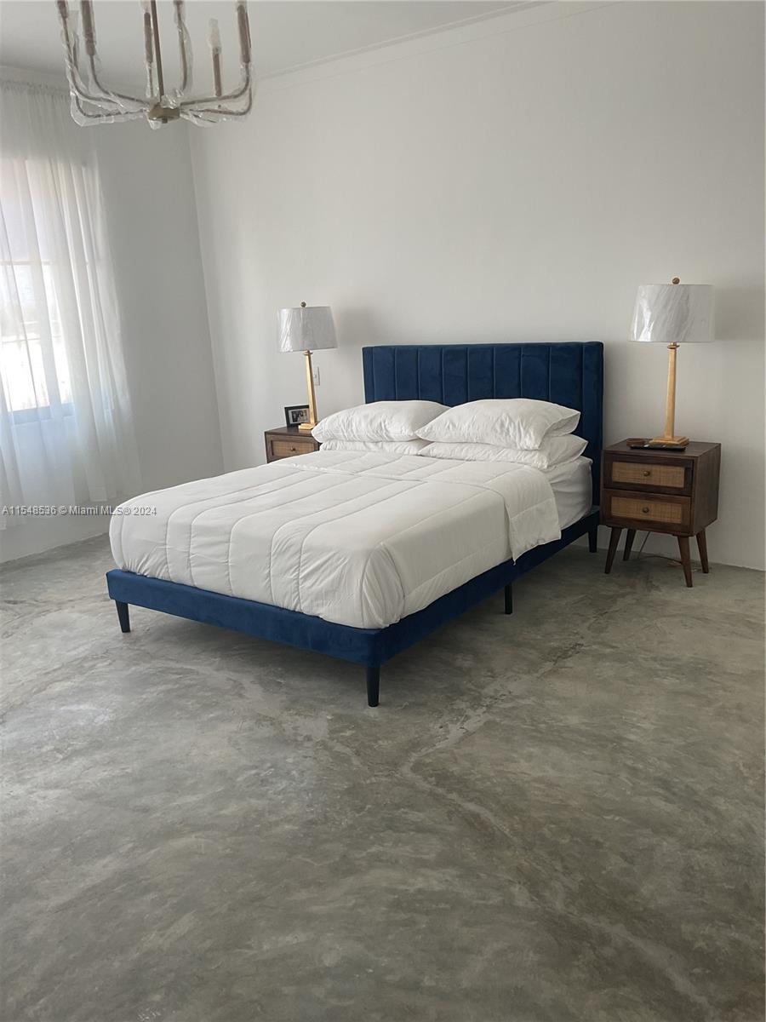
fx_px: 856
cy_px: 511
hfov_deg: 48.2
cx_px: 383
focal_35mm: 29
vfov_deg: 61.7
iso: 32
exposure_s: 1/120
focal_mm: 3
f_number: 1.8
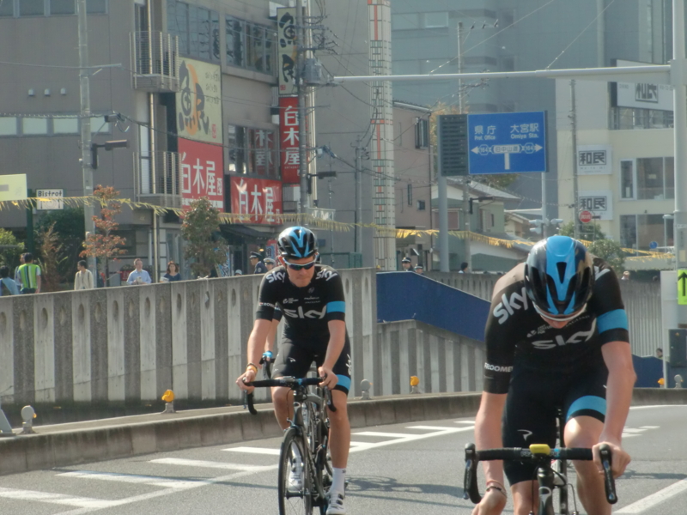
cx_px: 344
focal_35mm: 168
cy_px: 258
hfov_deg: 11.8
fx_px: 3334
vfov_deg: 8.8
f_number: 4.8
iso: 160
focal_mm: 30.1
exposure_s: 1/1000
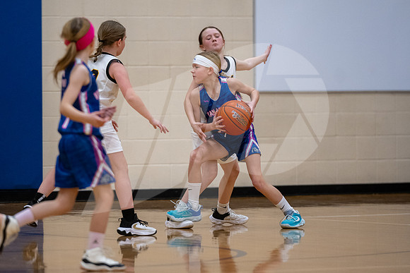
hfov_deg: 6.9
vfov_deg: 4.6
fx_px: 3414
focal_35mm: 300
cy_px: 107
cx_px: 174
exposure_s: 1/640
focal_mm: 200
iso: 3200
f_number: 2.8
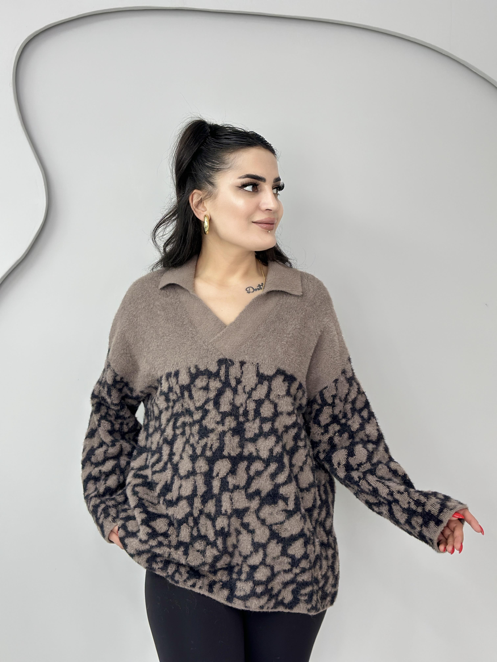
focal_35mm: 48
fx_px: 919
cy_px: 331
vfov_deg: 39.7
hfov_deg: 30.3
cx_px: 248
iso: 125
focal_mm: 6.86
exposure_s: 1/100
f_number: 1.78
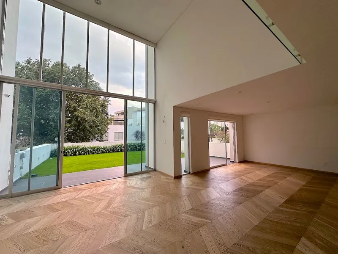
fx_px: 137
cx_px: 169
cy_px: 127
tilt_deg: +3.2
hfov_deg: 102.1
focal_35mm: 14
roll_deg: +1.2
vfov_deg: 85.7
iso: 40
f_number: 2.2
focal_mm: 2.22
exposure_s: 1/303
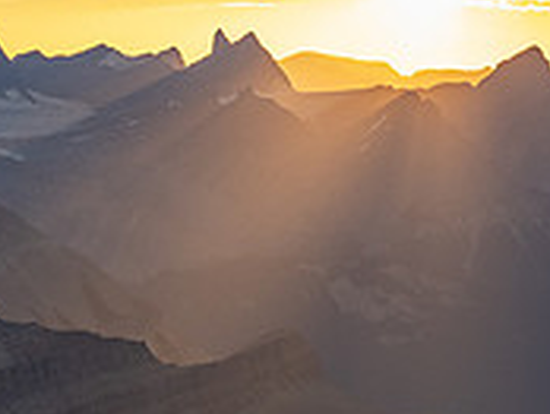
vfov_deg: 7.0
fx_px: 3389
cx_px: 417
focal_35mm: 213
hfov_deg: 9.3
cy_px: 248
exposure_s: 1/80
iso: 250
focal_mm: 32
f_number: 8
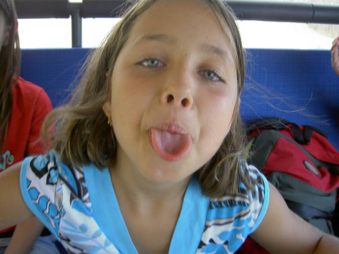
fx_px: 382
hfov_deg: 47.9
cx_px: 170
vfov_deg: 36.8
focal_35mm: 39
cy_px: 127
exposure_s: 1/100
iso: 100
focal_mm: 8
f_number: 2.8
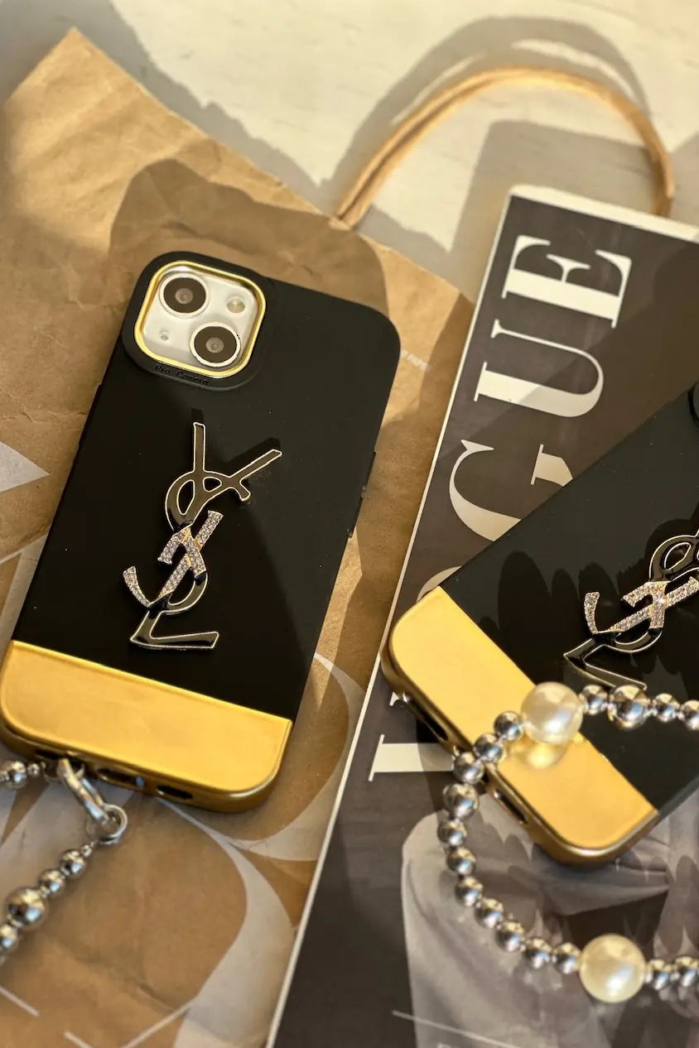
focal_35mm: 81
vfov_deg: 25.1
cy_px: 525
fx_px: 2359
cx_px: 338
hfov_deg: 16.9
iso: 25
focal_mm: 9
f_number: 2.8
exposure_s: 1/203
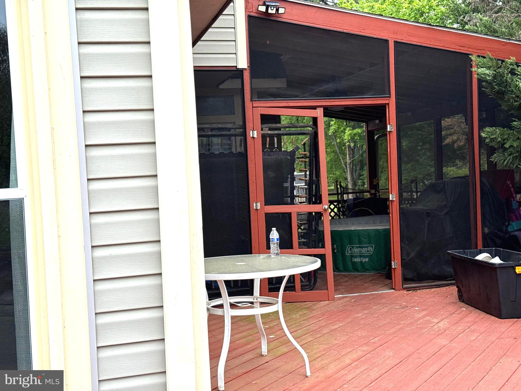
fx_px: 722
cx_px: 260
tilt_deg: -2.1
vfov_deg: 30.3
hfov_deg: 39.7
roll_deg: +2.5
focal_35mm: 48
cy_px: 196
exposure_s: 1/1560
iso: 64
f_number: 1.78
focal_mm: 6.76
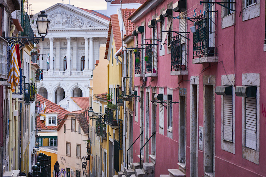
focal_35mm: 110
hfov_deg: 18.6
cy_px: 109
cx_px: 111
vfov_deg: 12.4
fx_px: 813
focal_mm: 85
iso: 400
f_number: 5.6
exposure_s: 1/50
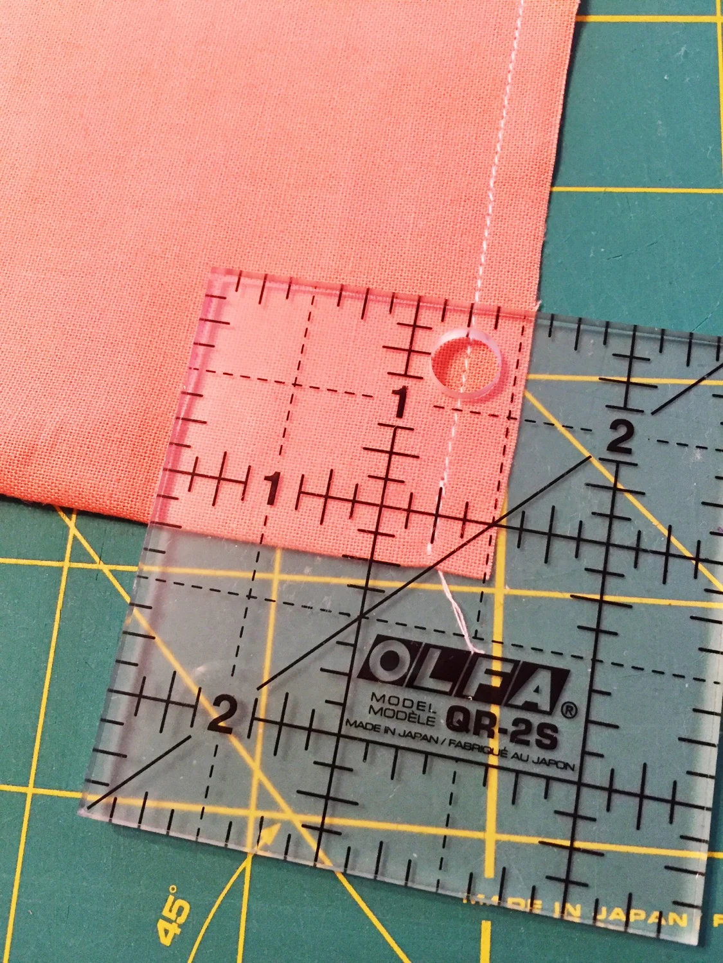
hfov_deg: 48.2
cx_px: 362
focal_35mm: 29
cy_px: 482
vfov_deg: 61.7
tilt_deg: -74.1
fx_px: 808
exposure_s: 1/33
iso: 320
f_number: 2.2
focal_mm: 4.15
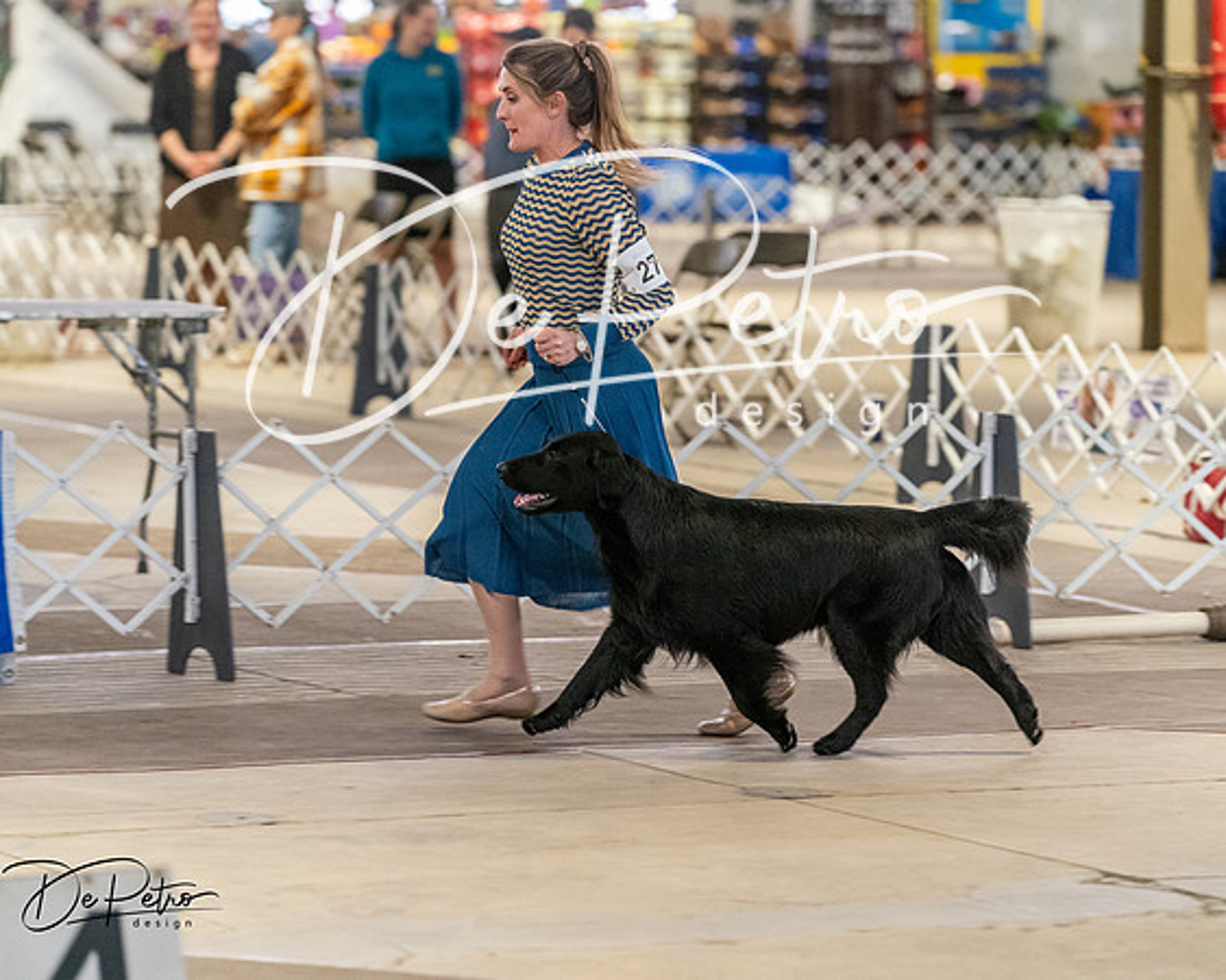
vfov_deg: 8.4
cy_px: 490
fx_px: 6699
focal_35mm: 185
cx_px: 613
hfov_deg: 10.5
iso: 6400
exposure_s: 1/250
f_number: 3.5
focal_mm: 164
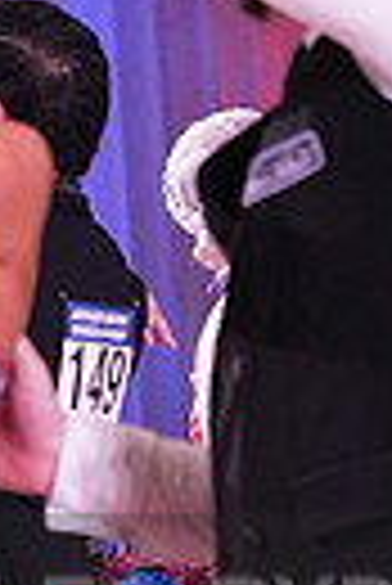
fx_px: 11093
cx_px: -16
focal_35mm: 681
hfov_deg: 2.0
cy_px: 666
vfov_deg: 3.0
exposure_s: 1/320
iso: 3200
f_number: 5.6
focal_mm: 102
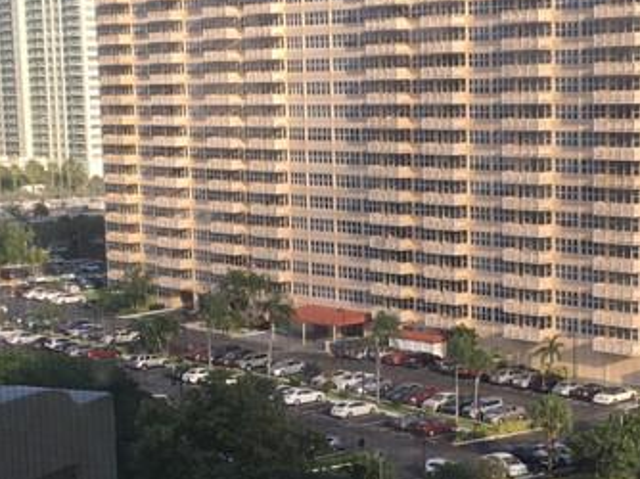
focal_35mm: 89
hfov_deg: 22.0
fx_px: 1644
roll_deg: +1.1
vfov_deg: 16.5
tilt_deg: -11.5
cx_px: 333
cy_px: 370
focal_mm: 4.15
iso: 25
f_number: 2.2
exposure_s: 1/291
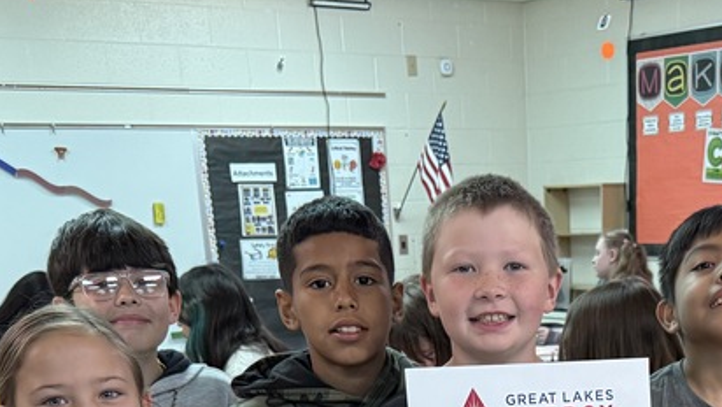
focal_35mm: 65
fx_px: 1245
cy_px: 661
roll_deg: +1.6
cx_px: 554
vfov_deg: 16.4
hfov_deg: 31.7
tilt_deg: -19.6
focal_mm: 6.76
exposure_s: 1/60
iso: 250
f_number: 1.78
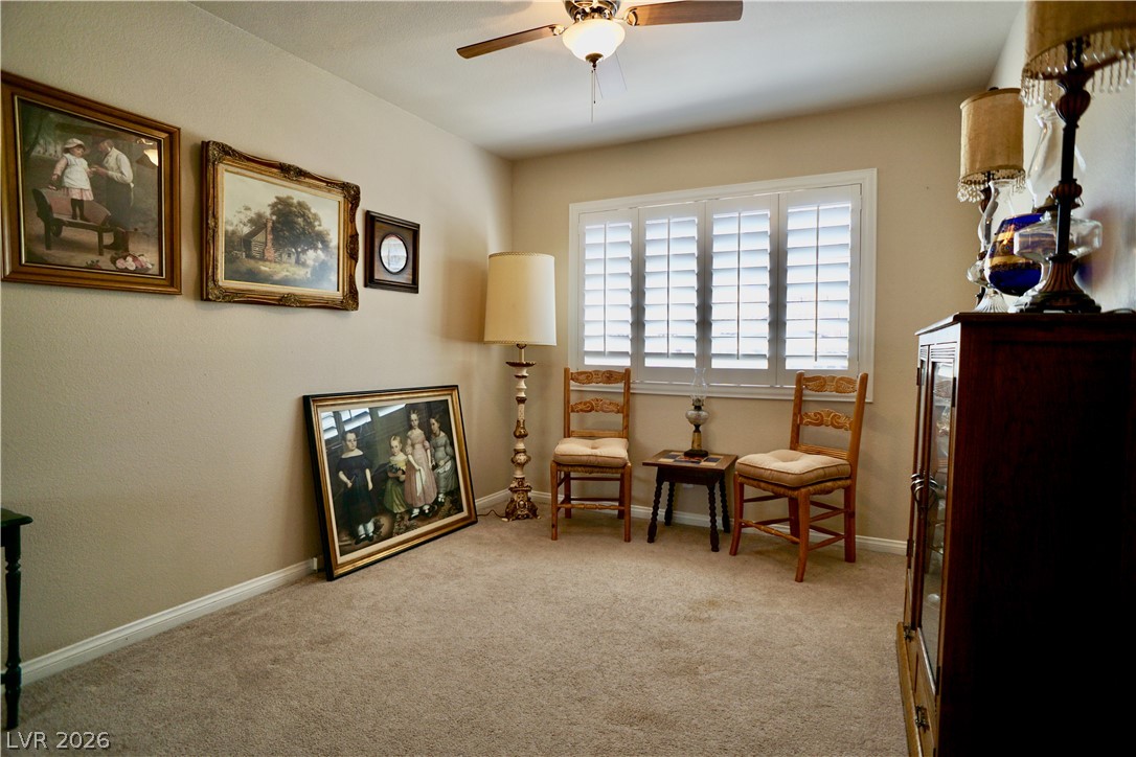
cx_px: 568
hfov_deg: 73.7
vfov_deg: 53.1
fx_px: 757
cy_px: 378
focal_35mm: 24
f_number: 4
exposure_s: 1/60
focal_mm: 16
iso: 160
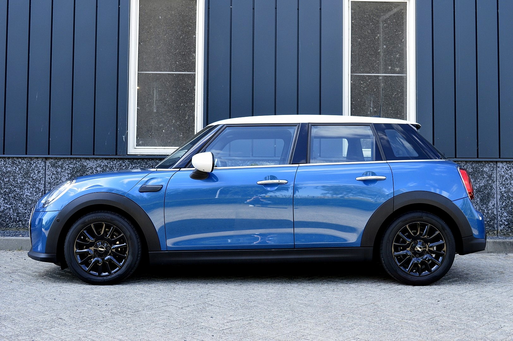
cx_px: 256
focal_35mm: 42
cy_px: 170
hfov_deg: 46.4
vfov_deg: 31.8
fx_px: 598
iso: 400
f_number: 9
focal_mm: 28
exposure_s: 1/125
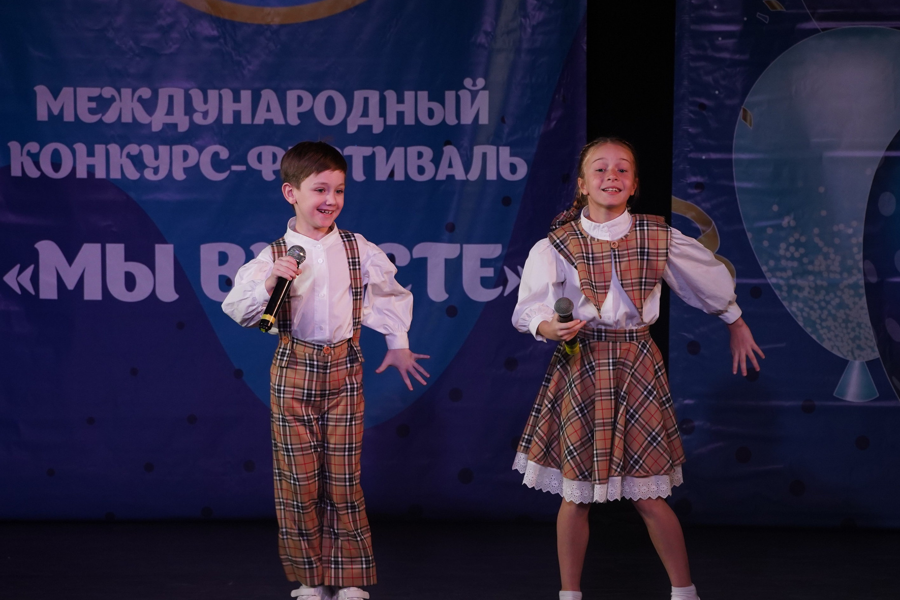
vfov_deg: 6.5
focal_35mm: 211
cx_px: 498
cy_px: 370
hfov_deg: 9.8
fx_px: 5275
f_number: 5
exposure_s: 1/400
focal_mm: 146
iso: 2000
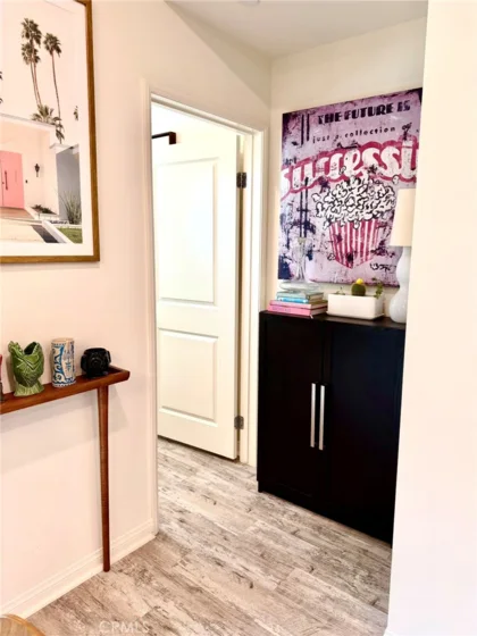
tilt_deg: -8.9
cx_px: 238
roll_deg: -0.4
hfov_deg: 56.8
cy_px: 318
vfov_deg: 71.6
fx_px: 441
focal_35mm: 24
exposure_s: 1/120
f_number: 1.78
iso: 125
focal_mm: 6.76
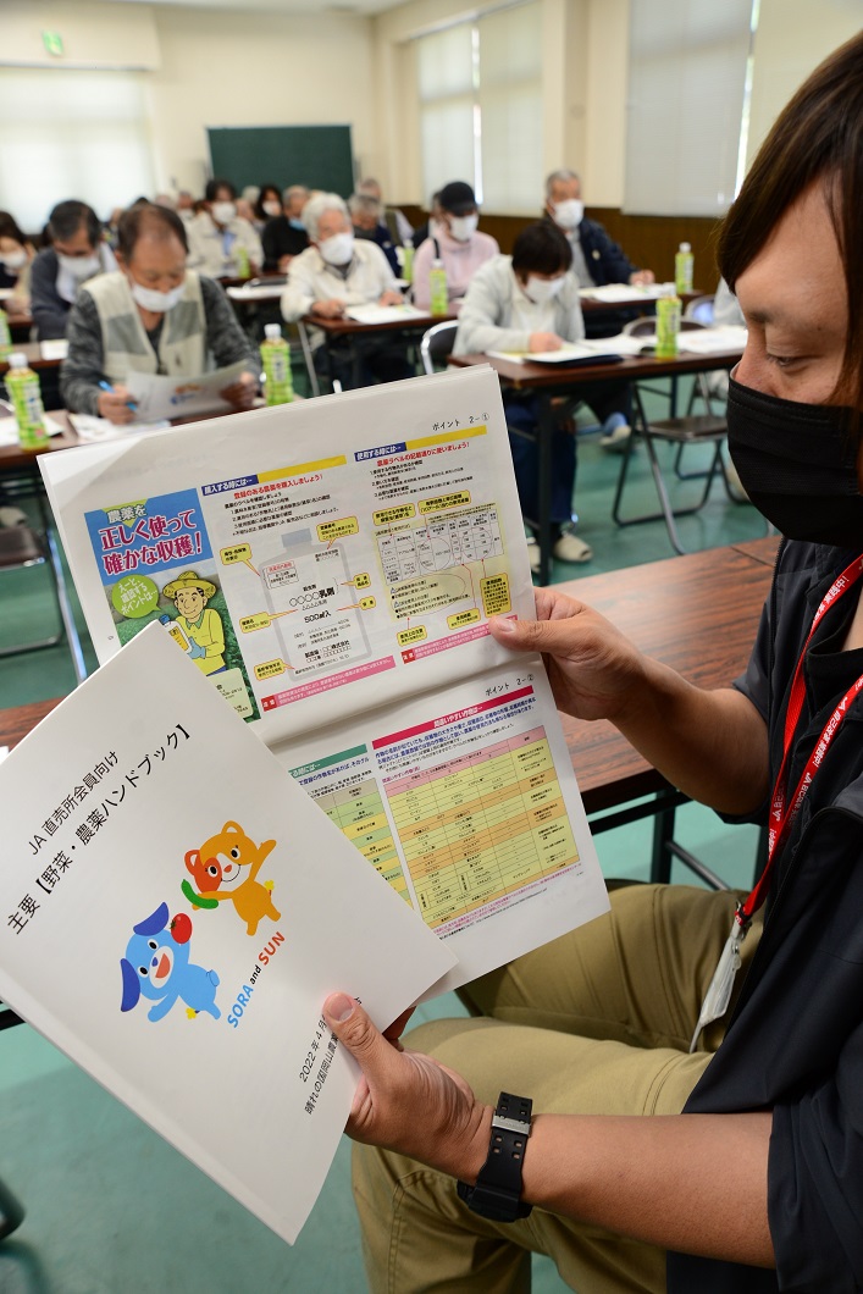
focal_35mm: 28
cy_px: 647
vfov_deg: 65.5
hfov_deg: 46.4
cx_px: 432
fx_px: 1006
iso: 800
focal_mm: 28
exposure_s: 1/60
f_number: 5.6
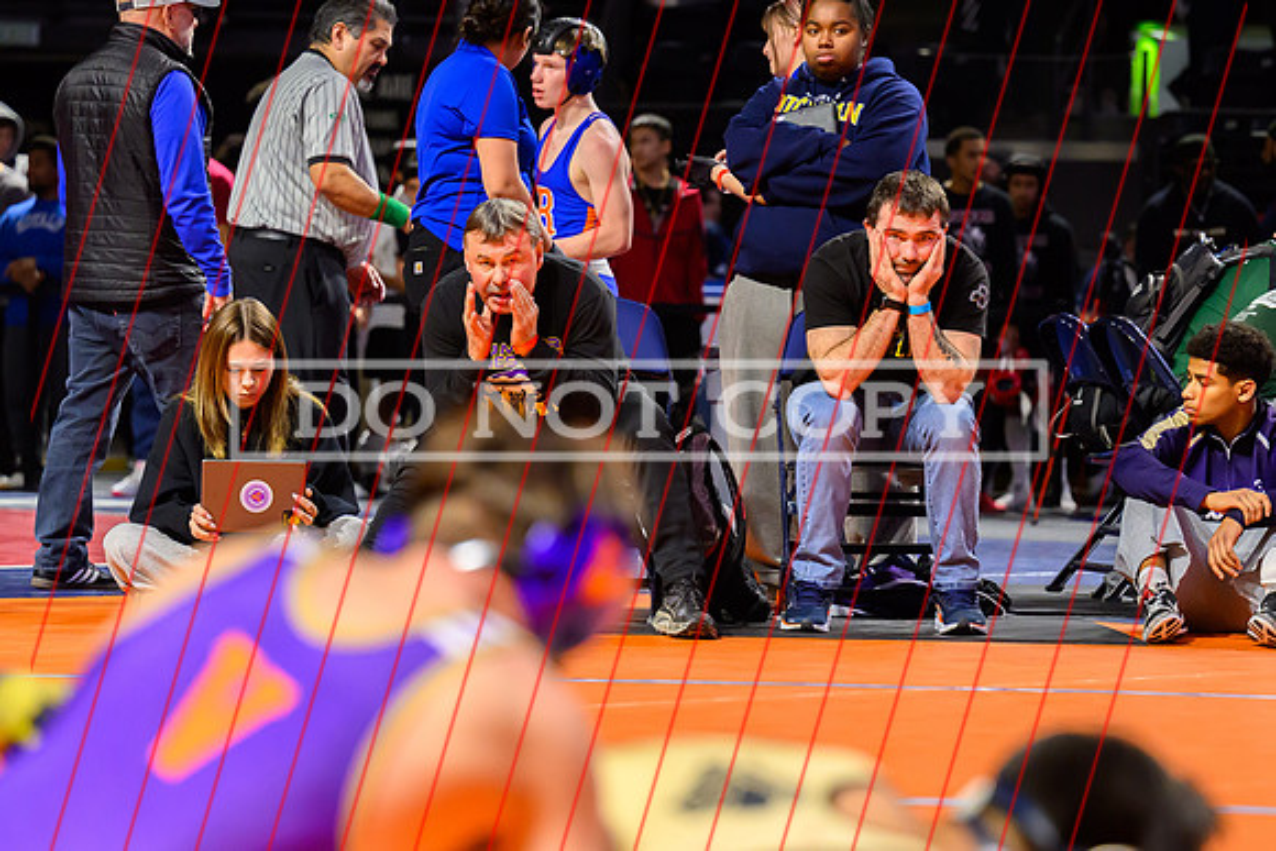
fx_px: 5706
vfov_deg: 8.5
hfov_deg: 12.8
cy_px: 517
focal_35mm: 161
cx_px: 564
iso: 4000
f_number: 2.8
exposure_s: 1/800
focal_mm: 101
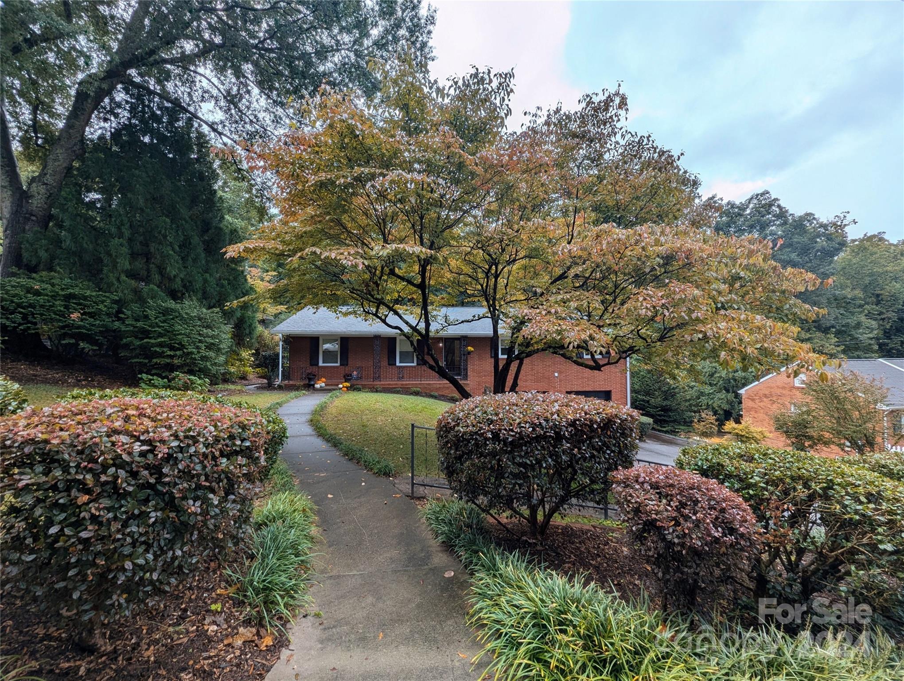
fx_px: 340
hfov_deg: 106.1
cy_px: 340
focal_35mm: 13
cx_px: 452
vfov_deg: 90.1
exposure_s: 1/1368
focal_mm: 1.95
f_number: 2.2
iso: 26
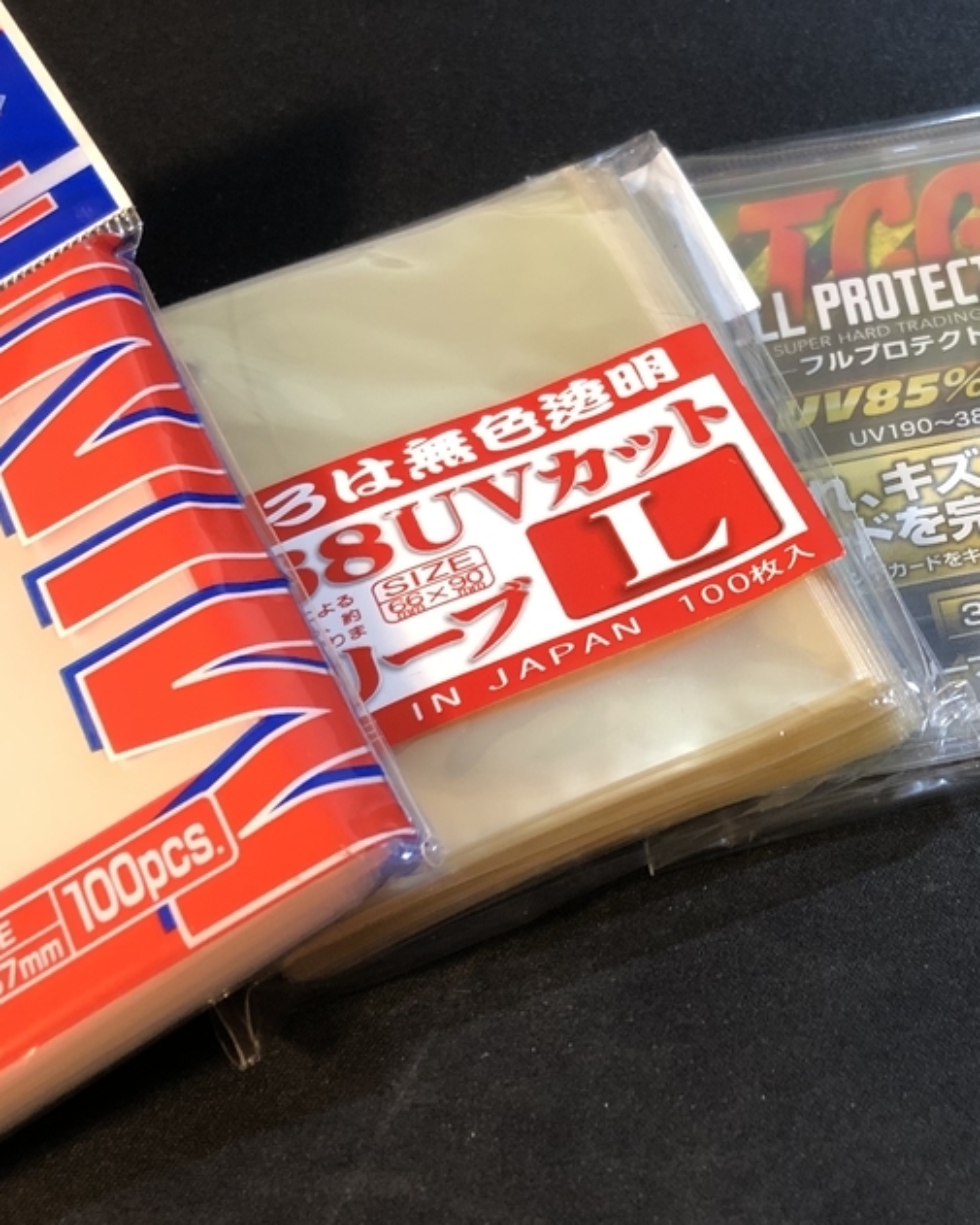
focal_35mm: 52
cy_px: 633
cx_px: 854
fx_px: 1885
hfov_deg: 28.2
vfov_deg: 36.0
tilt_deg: -54.1
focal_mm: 3.99
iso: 80
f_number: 1.8
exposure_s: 1/16
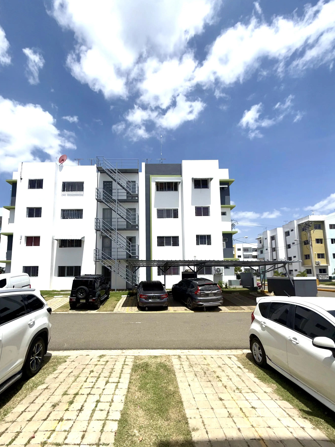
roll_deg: +0.0
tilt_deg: +6.1
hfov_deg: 77.9
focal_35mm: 16
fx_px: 206
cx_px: 151
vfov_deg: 94.0
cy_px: 253
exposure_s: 1/1745
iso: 16
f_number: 2.2
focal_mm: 2.22
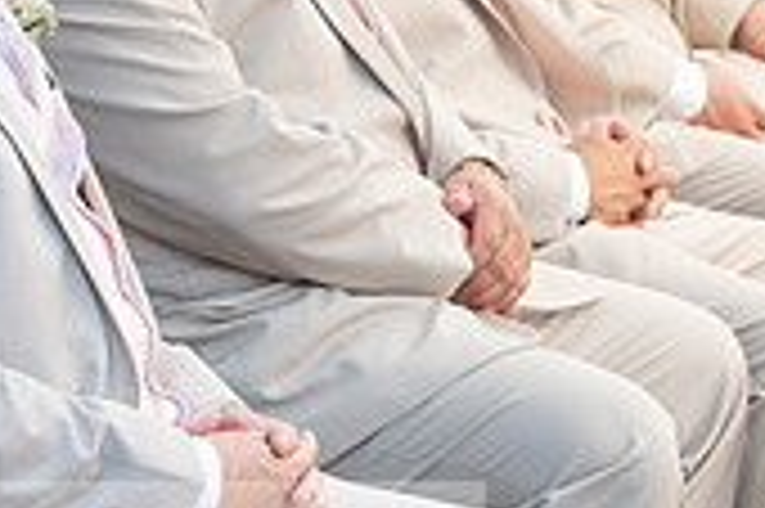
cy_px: 164
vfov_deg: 5.2
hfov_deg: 7.7
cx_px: 112
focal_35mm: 266
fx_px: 5647
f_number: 5.6
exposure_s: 1/160
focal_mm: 78
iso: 640
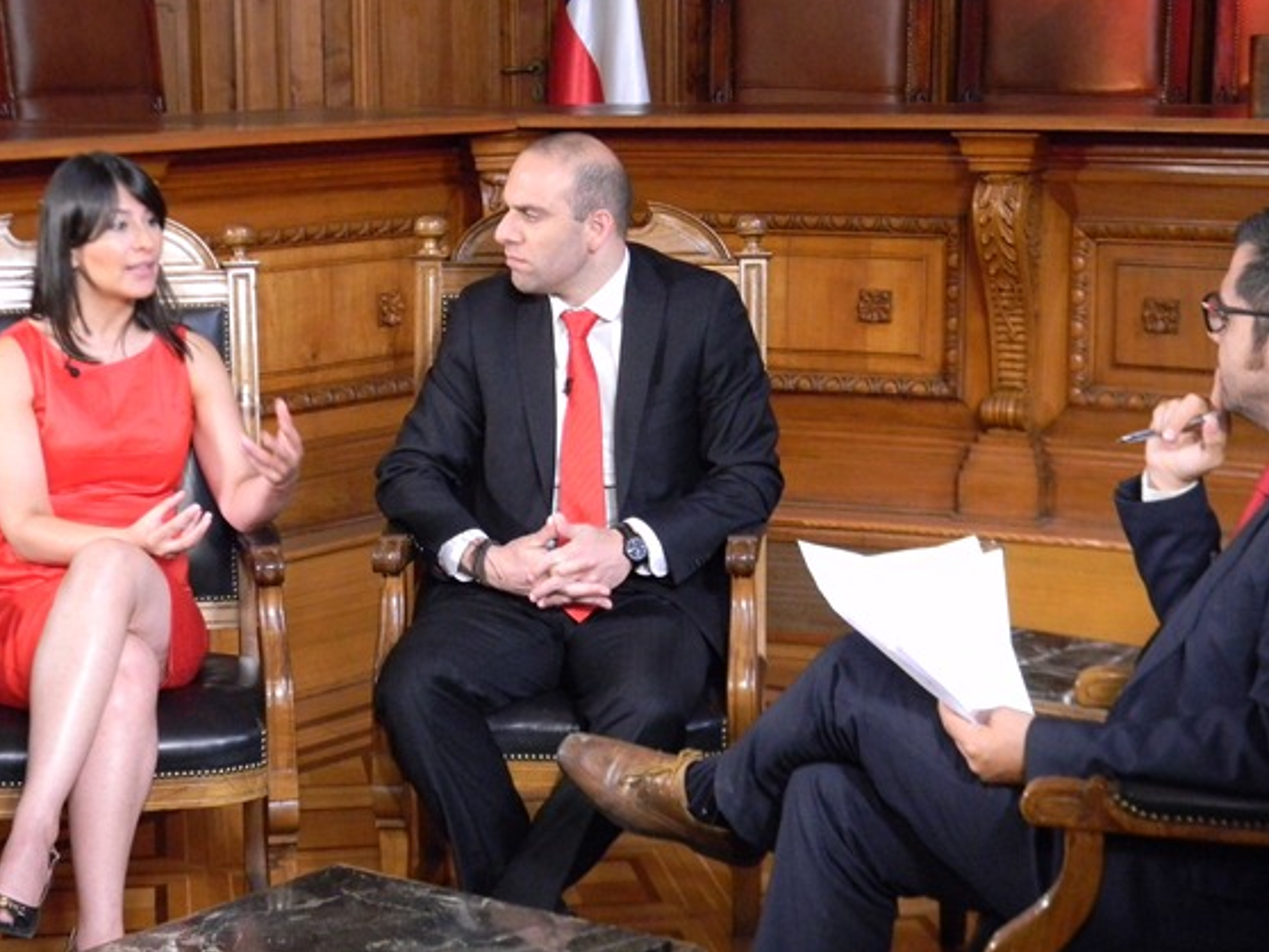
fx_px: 2641
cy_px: 468
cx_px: 589
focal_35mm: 72
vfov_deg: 20.5
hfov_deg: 27.0
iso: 400
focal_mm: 12.2
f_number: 4.3
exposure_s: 1/21.2
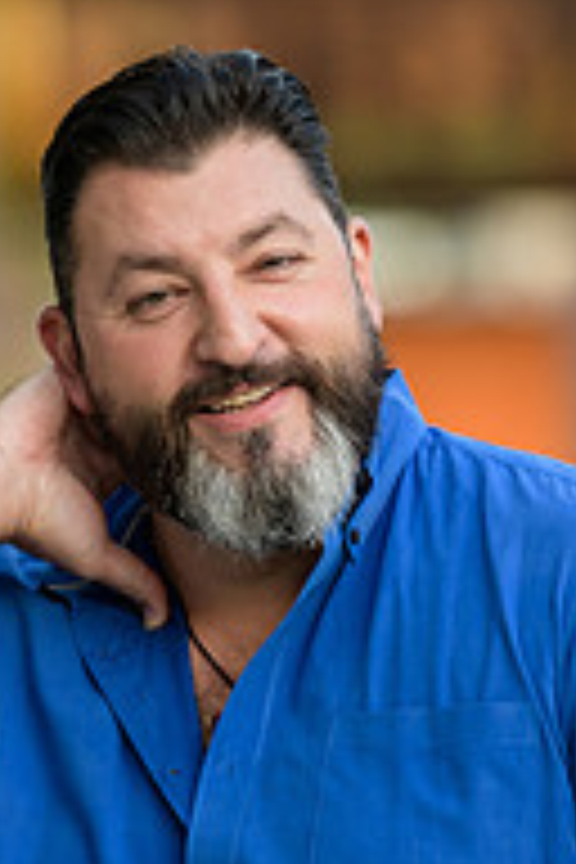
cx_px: 216
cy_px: 734
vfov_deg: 6.5
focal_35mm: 316
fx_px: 7583
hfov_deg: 4.3
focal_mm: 135
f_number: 2
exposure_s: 1/250
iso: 200
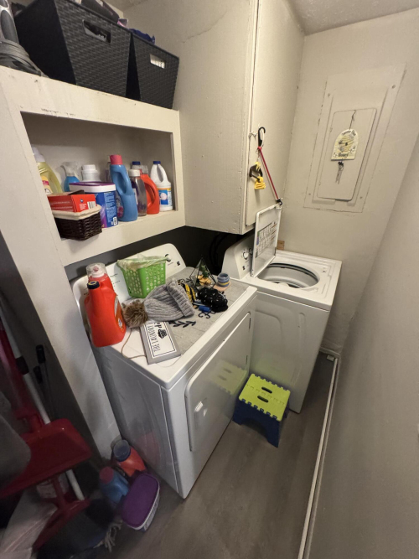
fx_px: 226
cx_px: 210
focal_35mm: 14
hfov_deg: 85.7
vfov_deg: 102.1
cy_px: 280
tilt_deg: -25.7
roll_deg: +2.1
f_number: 2.2
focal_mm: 2.22
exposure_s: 1/60
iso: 800
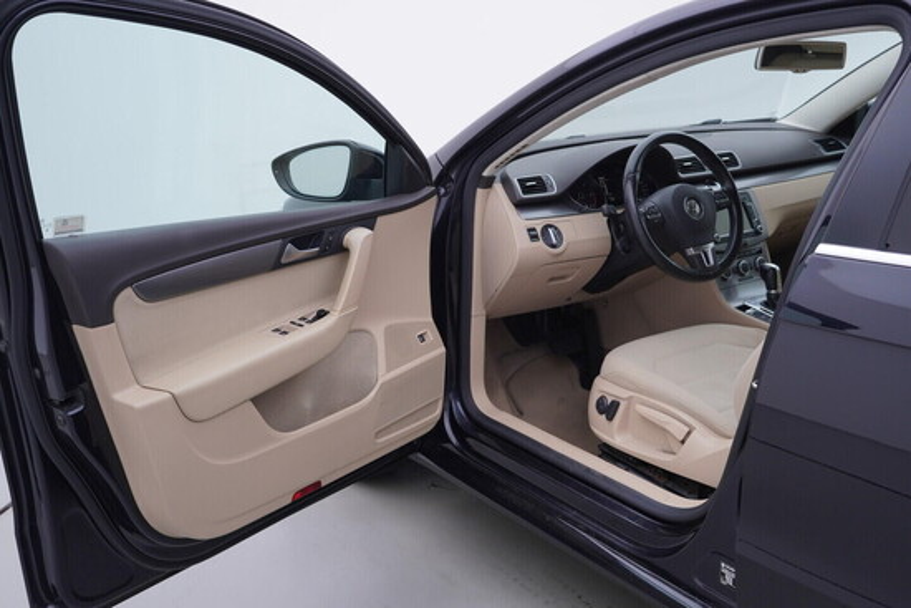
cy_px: 304
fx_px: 911
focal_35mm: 36
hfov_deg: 53.1
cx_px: 456
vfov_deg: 36.9
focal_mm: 24
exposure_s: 1/60
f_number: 3.5
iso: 125
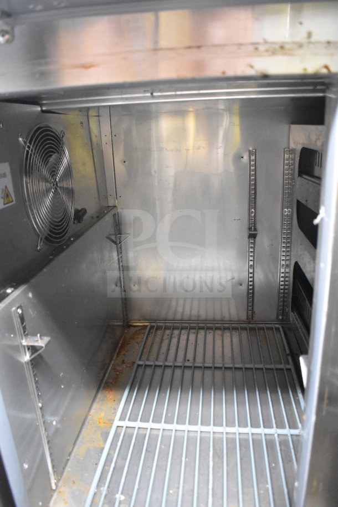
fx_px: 380
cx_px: 169
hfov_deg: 47.9
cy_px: 254
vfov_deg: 67.4
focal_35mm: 27
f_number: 3.5
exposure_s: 1/30
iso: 5600
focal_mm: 18
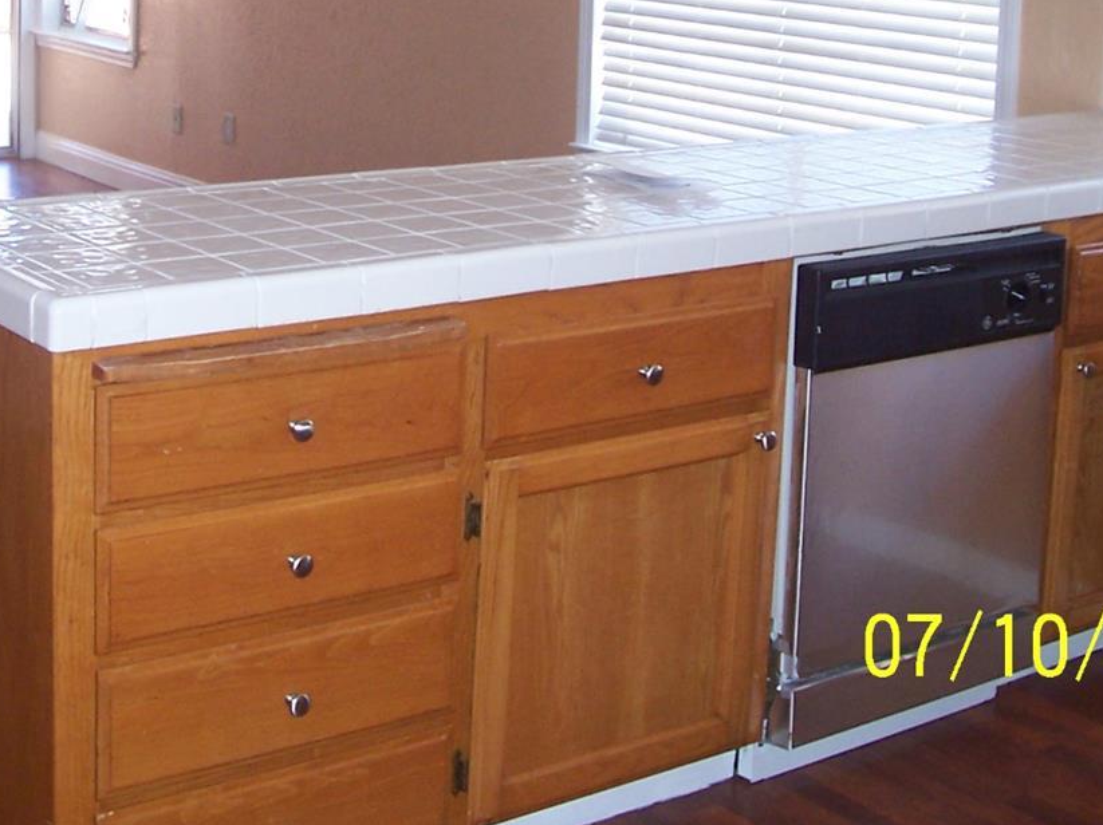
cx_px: 387
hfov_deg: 31.0
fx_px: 1974
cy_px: 80
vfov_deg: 23.0
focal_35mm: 62
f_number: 2.7
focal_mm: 5.6
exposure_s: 1/60
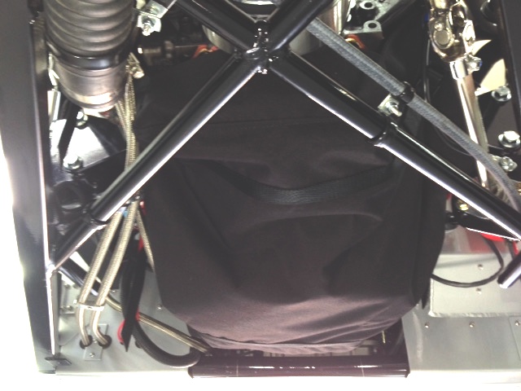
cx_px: 260
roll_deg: -1.2
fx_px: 497
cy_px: 196
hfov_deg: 55.4
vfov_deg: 42.9
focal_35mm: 33
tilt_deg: +33.8
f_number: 2.4
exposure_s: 1/27
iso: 50
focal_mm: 4.12
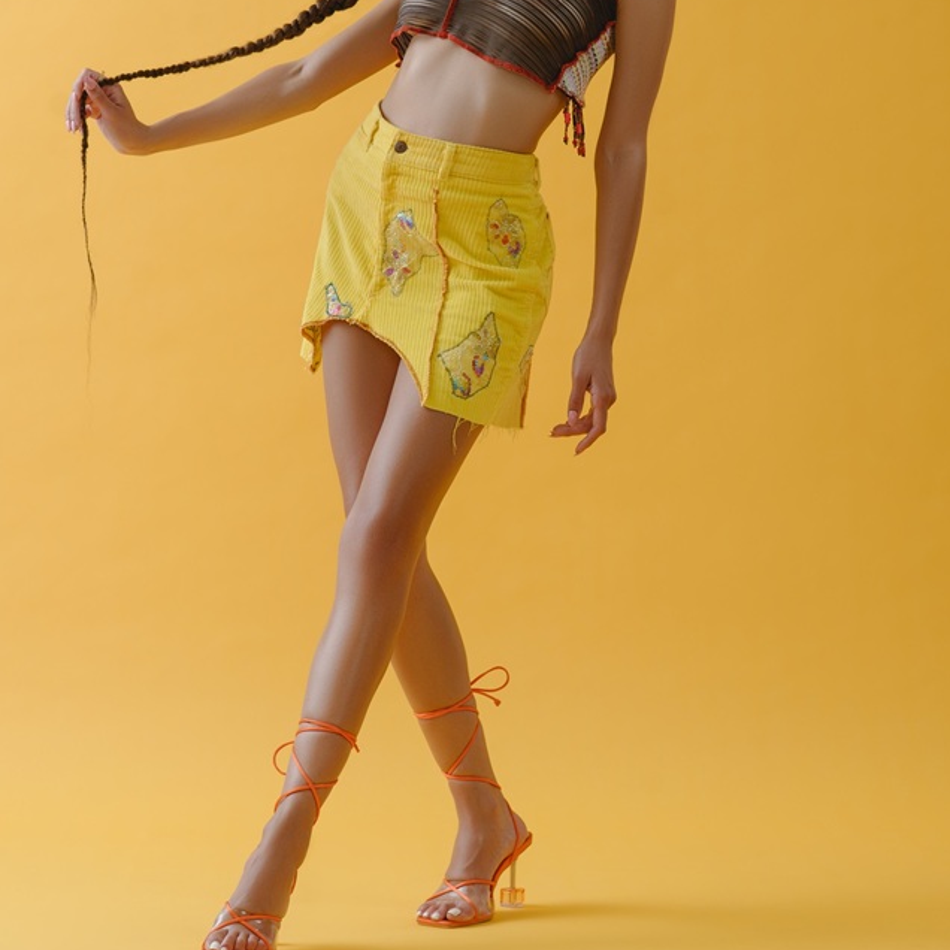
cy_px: 273
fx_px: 3881
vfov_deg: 13.9
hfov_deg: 14.0
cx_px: 416
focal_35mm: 125
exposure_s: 1/160
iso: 200
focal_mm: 85
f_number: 6.3
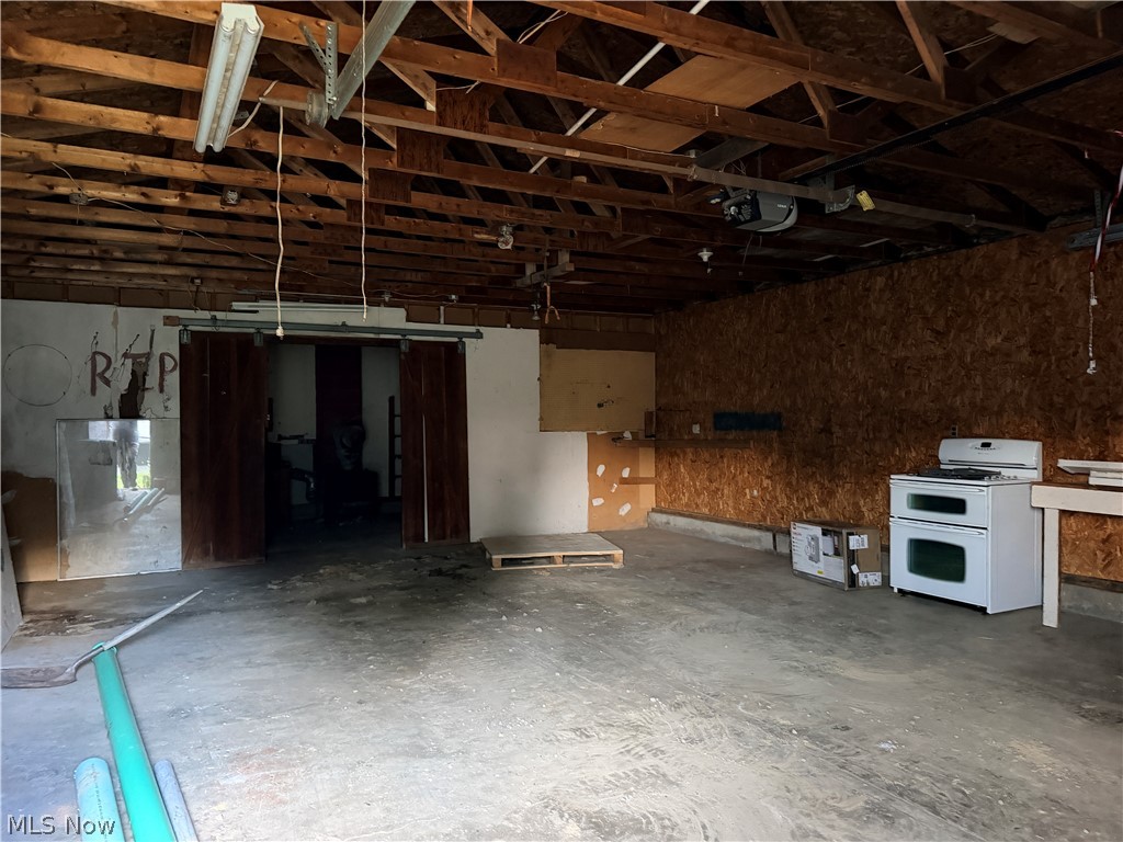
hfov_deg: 71.6
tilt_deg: +0.1
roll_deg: +0.2
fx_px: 779
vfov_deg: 56.8
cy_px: 421
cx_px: 562
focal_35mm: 24
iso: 1250
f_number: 1.78
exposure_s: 1/30
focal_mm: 6.76
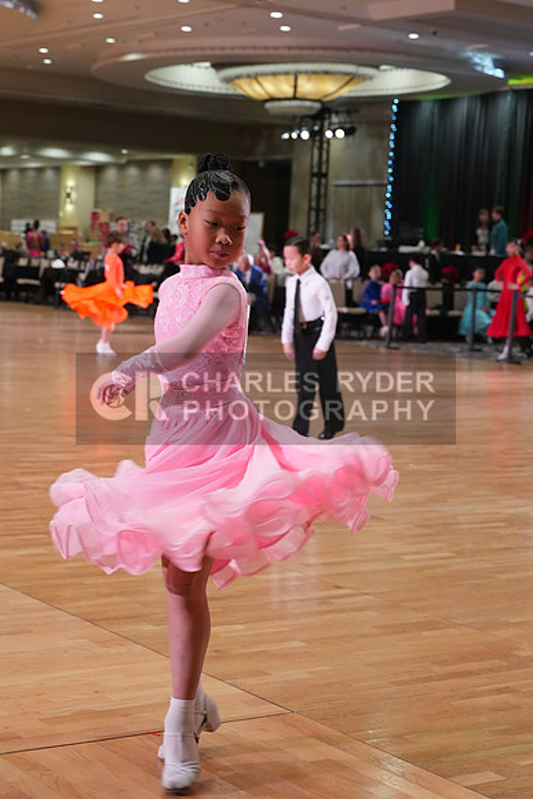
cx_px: 266
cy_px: 400
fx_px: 1554
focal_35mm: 70
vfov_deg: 28.8
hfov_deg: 19.5
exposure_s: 1/200
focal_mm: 70
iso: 4000
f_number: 6.3
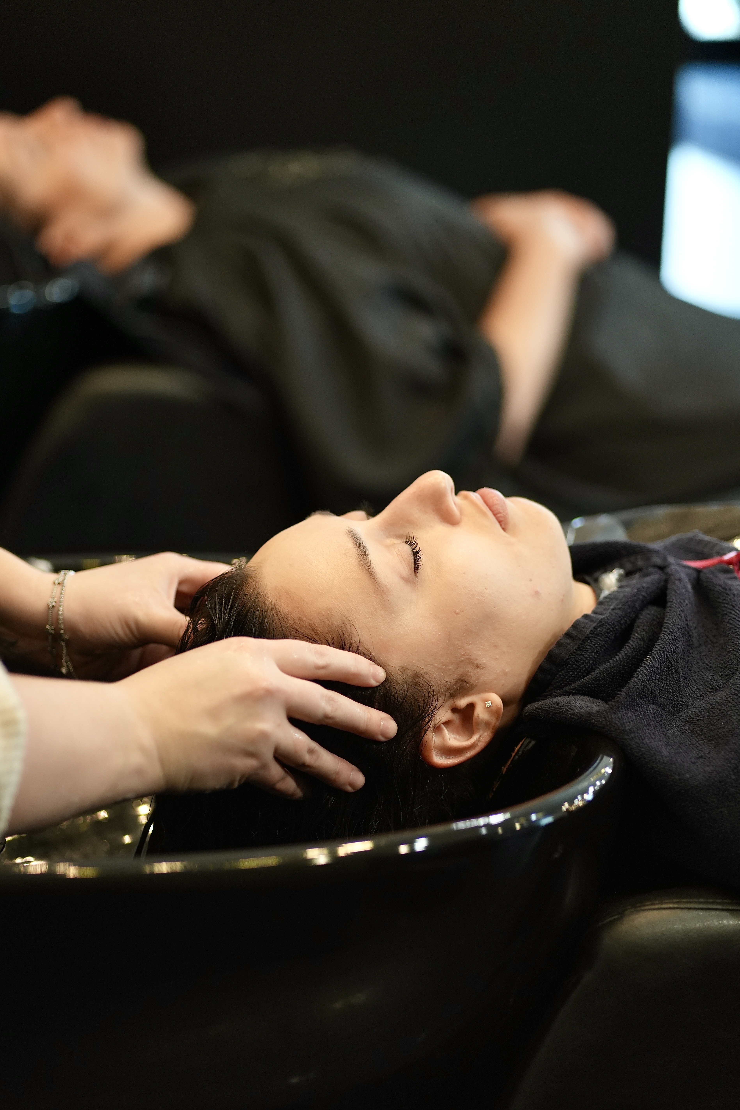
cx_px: 312
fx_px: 3237
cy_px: 647
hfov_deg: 13.0
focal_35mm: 105
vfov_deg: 19.4
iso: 1250
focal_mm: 85
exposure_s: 1/250
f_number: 1.8
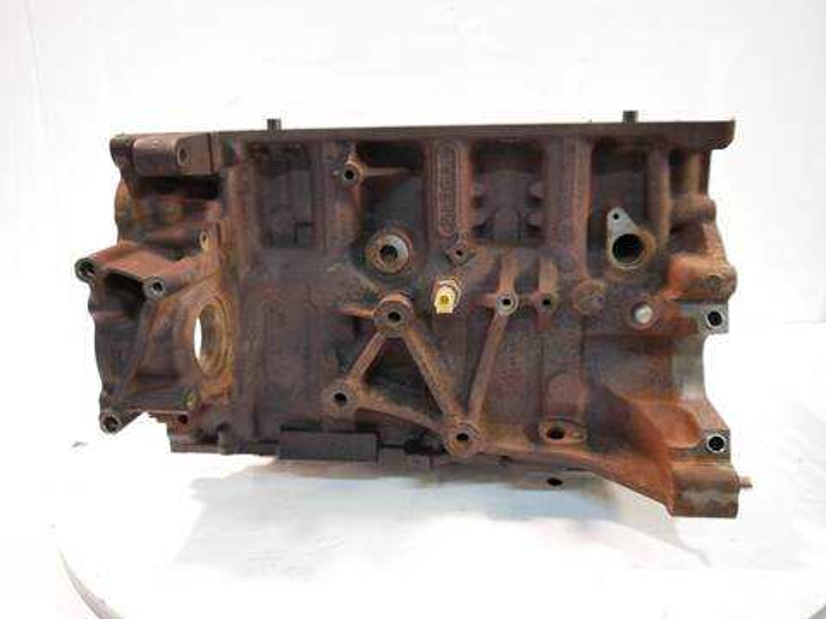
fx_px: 668
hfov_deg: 63.4
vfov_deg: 49.7
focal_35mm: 28
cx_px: 413
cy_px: 310
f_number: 3.5
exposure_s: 1/60
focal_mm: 14
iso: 1250
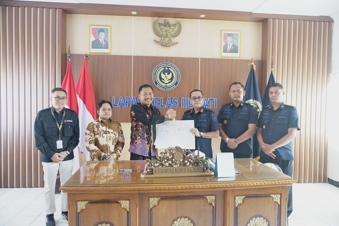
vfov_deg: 53.2
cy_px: 113
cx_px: 170
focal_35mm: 24
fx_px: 226
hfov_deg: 73.7
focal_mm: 16
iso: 1000
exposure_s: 1/15
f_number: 3.5
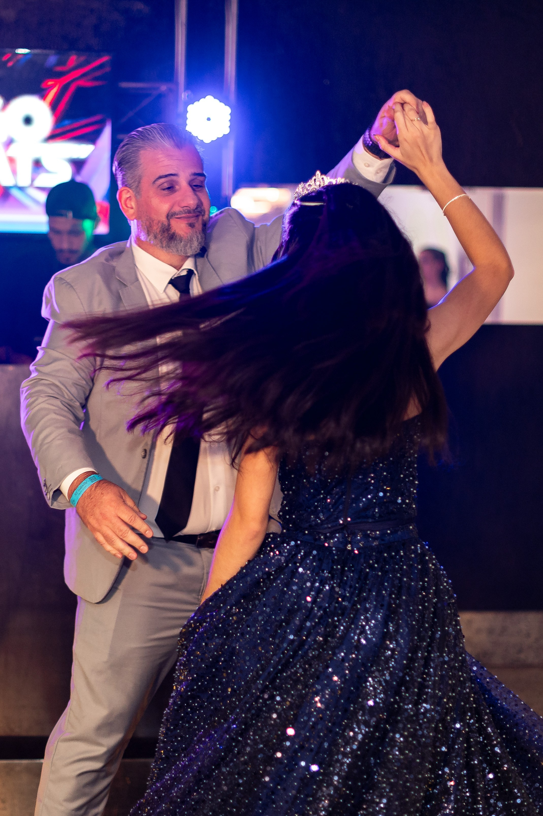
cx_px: 226
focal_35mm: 80
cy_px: 434
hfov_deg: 17.0
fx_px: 1811
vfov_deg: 25.4
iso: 640
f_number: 1.8
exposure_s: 1/200
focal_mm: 50
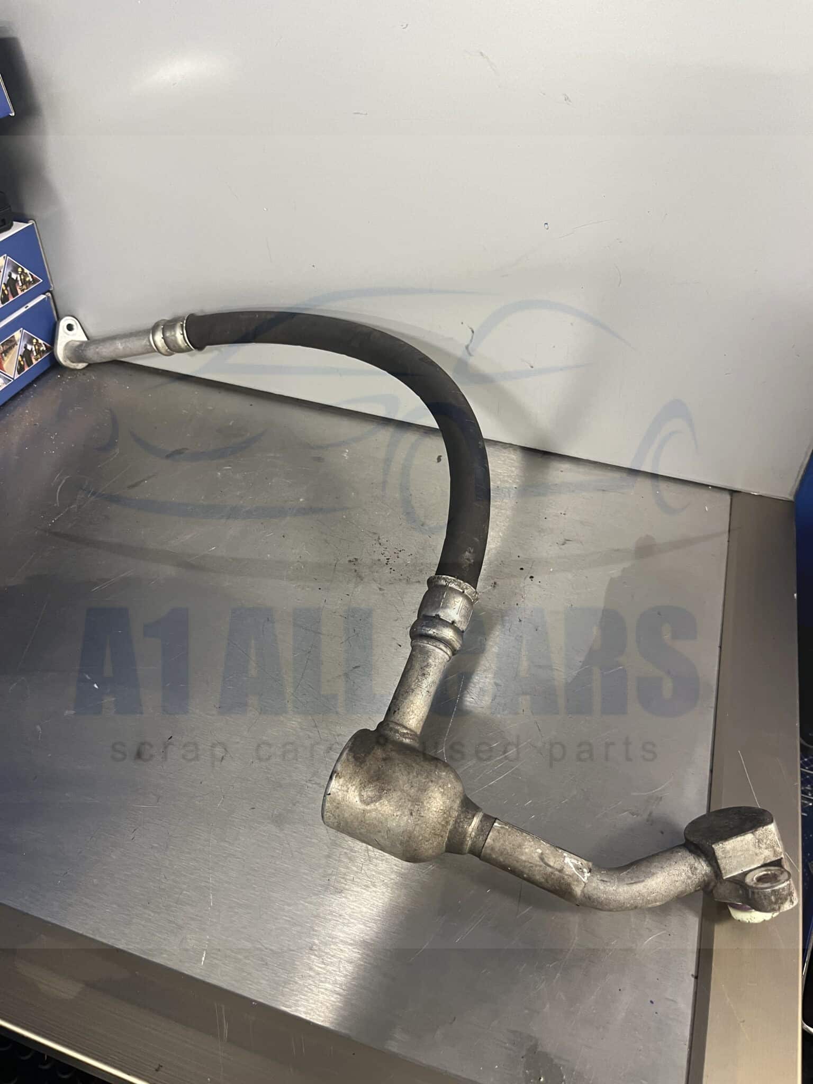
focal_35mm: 26
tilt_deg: -41.4
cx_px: 406
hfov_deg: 53.1
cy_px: 542
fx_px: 814
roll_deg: +0.5
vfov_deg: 67.3
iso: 250
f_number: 1.6
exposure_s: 1/50
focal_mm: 5.1
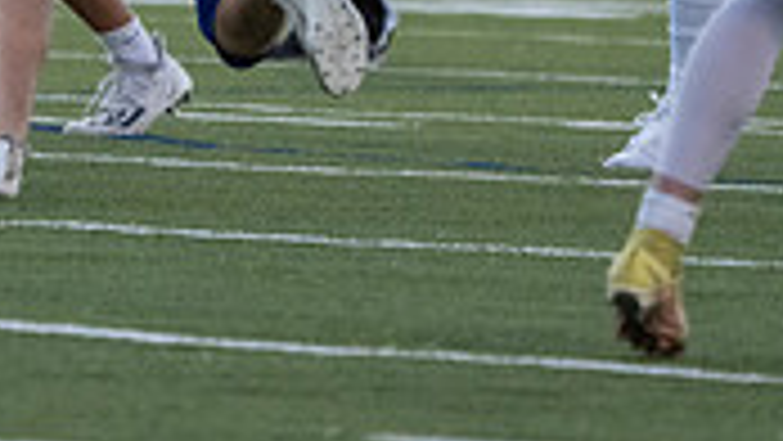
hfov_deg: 1.5
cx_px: -27
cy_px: -412
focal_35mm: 1401
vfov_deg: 0.9
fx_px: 29097
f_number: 5.6
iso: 5000
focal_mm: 400
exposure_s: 1/1250
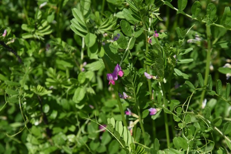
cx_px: 116
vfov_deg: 11.4
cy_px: 77
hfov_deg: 17.1
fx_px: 771
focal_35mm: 120
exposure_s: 1/400
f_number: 8
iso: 200
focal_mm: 120
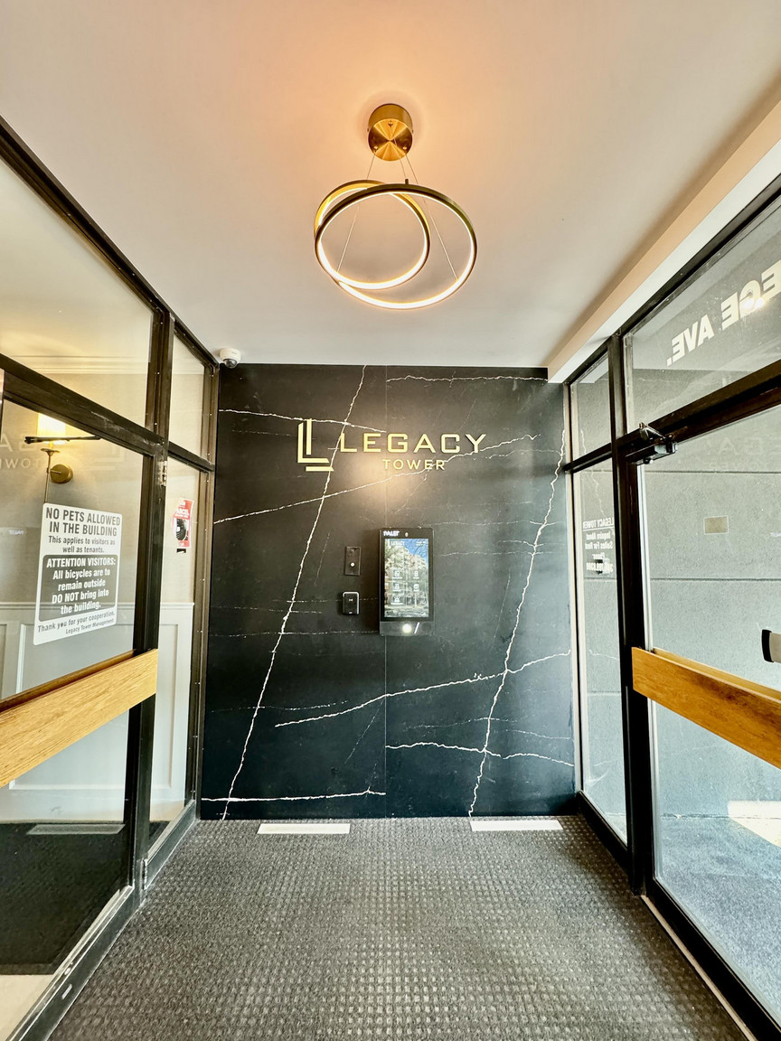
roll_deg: -0.3
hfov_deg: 85.7
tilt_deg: +4.7
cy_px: 520
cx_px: 390
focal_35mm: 14
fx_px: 421
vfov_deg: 102.1
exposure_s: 1/60
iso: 400
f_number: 2.2
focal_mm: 2.22
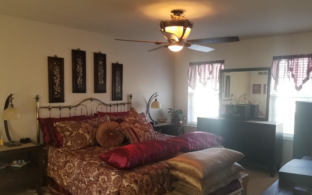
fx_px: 247
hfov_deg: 64.6
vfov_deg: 43.0
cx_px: 154
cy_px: 112
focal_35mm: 29
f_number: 1.7
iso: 125
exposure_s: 1/40
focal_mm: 4.25
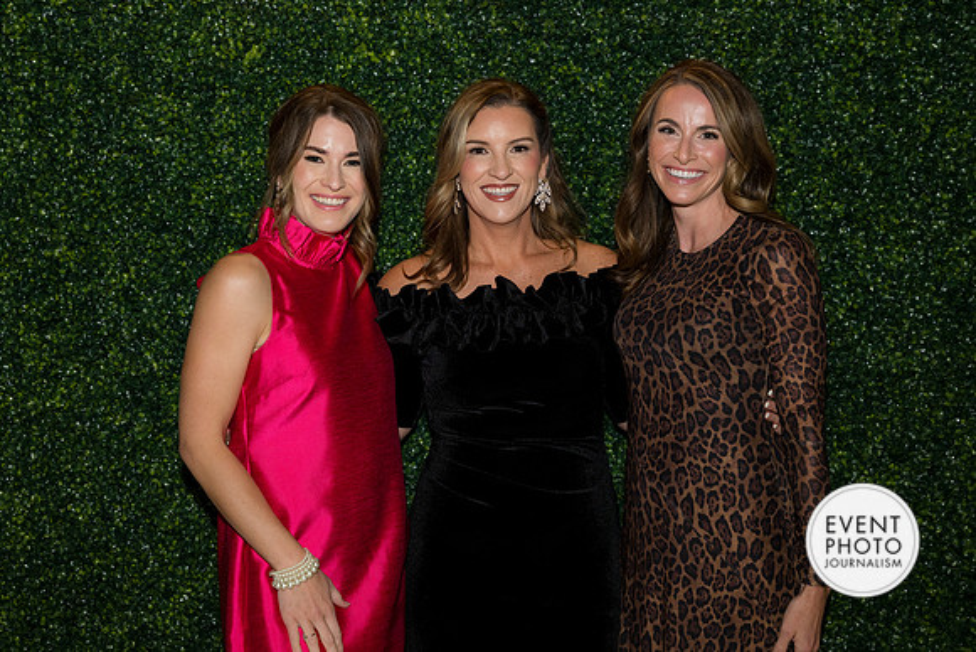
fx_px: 1735
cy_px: 326
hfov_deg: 31.4
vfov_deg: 21.3
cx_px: 488
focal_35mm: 64
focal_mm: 64
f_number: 5
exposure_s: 1/160
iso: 800
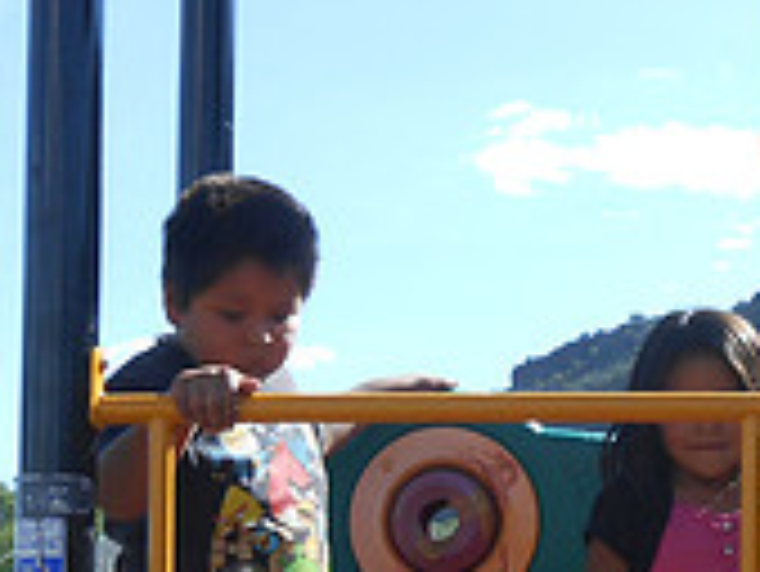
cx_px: 504
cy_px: 574
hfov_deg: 19.0
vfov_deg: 14.2
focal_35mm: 103
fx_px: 2263
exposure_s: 1/400
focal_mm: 5.3
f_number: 3.8
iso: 80
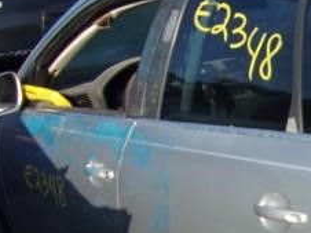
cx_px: 500
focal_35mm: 85
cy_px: 232
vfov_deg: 17.0
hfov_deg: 19.3
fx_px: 763
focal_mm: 4.3
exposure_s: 1/800
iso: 80
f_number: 3.3
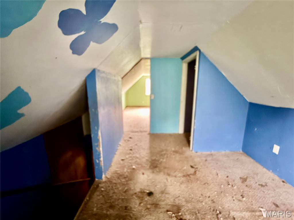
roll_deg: -0.8
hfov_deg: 102.1
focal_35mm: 14
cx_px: 147
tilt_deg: -12.1
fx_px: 119
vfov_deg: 85.7
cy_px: 110
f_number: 2.2
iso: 1600
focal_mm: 2.22
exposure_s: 1/6
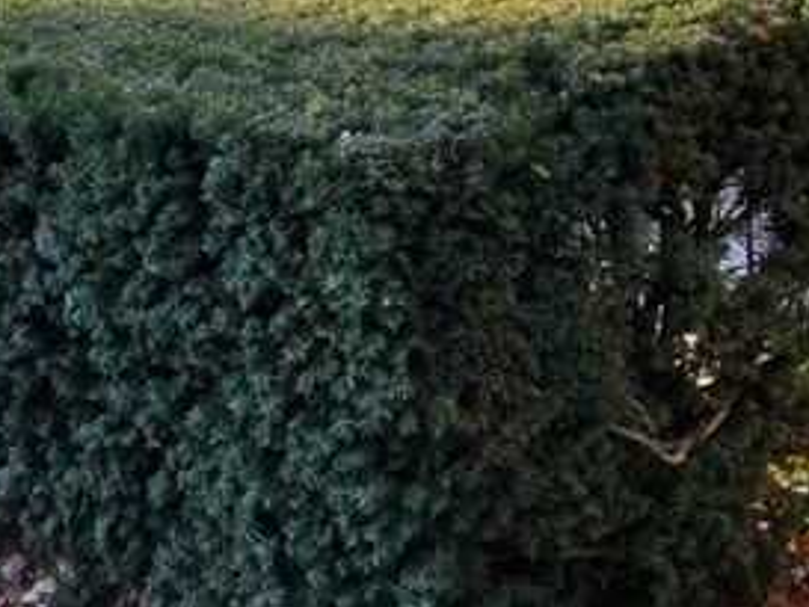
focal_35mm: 61
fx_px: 1426
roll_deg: +1.8
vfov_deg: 22.7
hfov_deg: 31.7
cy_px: -50
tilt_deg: -4.6
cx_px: 388
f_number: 1.5
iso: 50
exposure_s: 1/840
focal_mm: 5.7
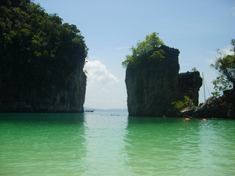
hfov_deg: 52.6
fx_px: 238
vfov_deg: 40.7
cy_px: 88
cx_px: 118
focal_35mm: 35
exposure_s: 1/250
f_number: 7.1
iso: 50
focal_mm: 5.8
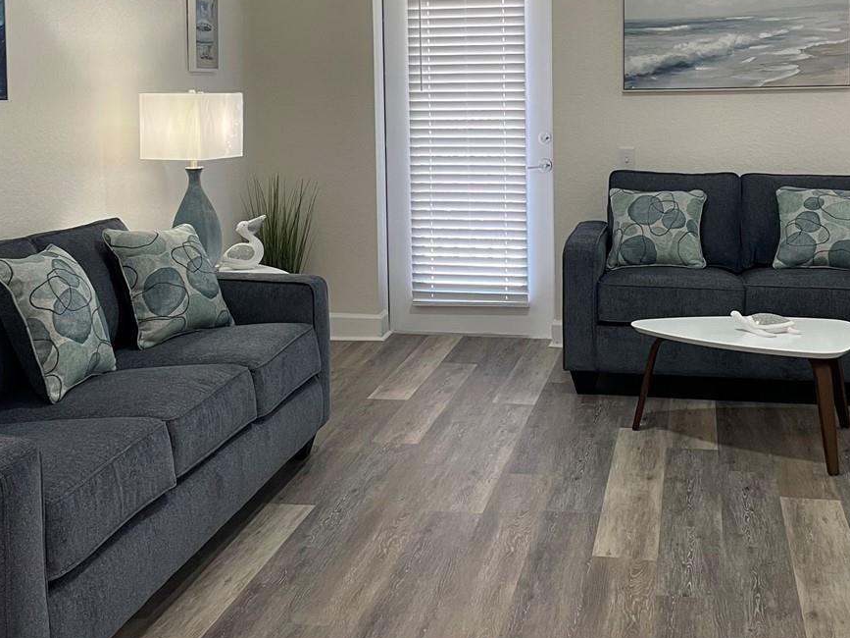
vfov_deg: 29.8
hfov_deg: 39.7
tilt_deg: -3.7
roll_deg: +1.5
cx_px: 436
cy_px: 157
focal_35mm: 48
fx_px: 1178
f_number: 1.6
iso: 100
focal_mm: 4.2
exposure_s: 1/60
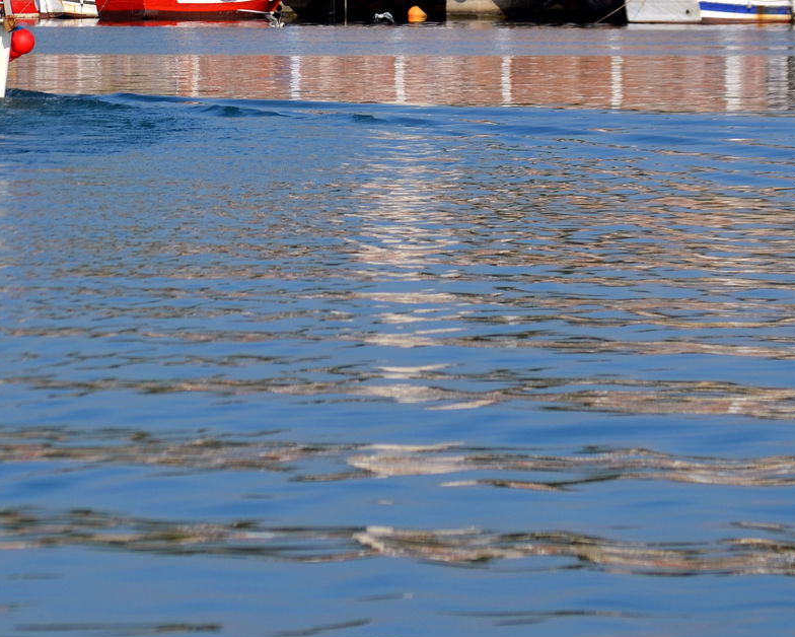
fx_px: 8922
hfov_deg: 5.1
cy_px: -8
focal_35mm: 379
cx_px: 175
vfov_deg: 4.1
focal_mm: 110
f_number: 6.3
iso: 100
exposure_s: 1/640
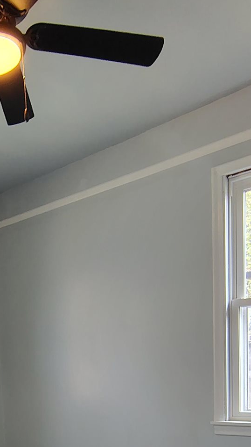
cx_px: 11
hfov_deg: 27.0
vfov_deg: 42.8
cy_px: 430
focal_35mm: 42
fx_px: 497
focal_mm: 2.13
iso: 240
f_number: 2.2
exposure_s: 1/50
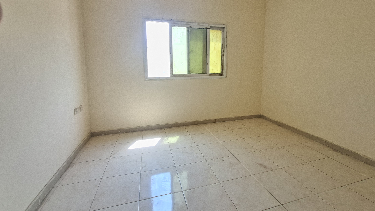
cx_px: 189
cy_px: 82
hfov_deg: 103.0
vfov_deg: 69.6
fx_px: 149
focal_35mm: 15
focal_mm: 1.74
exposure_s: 1/60
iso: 40
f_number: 2.2
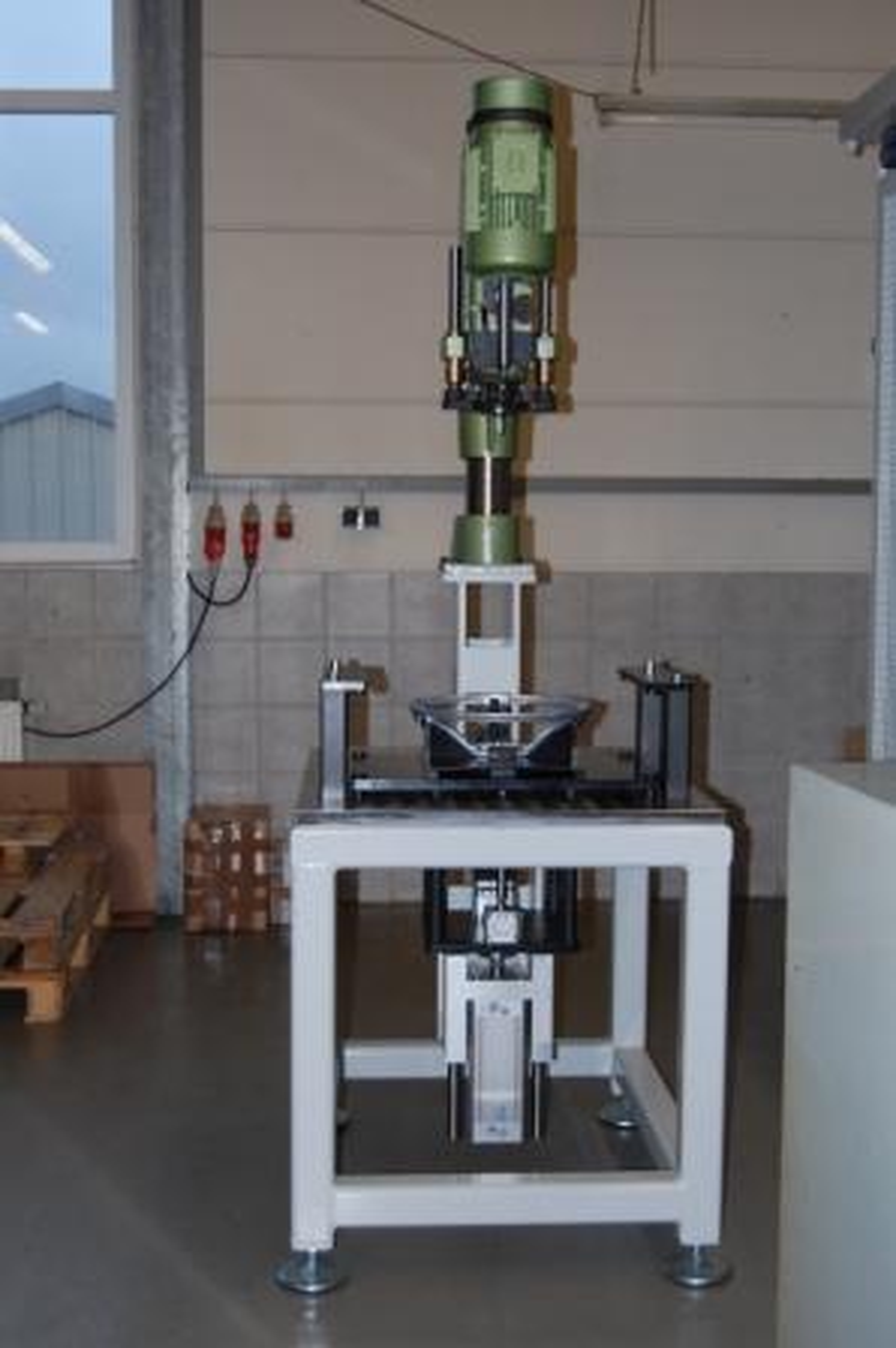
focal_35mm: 46
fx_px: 1739
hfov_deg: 28.9
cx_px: 448
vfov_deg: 42.4
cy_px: 674
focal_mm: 31
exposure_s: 1/60
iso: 400
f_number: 4.5
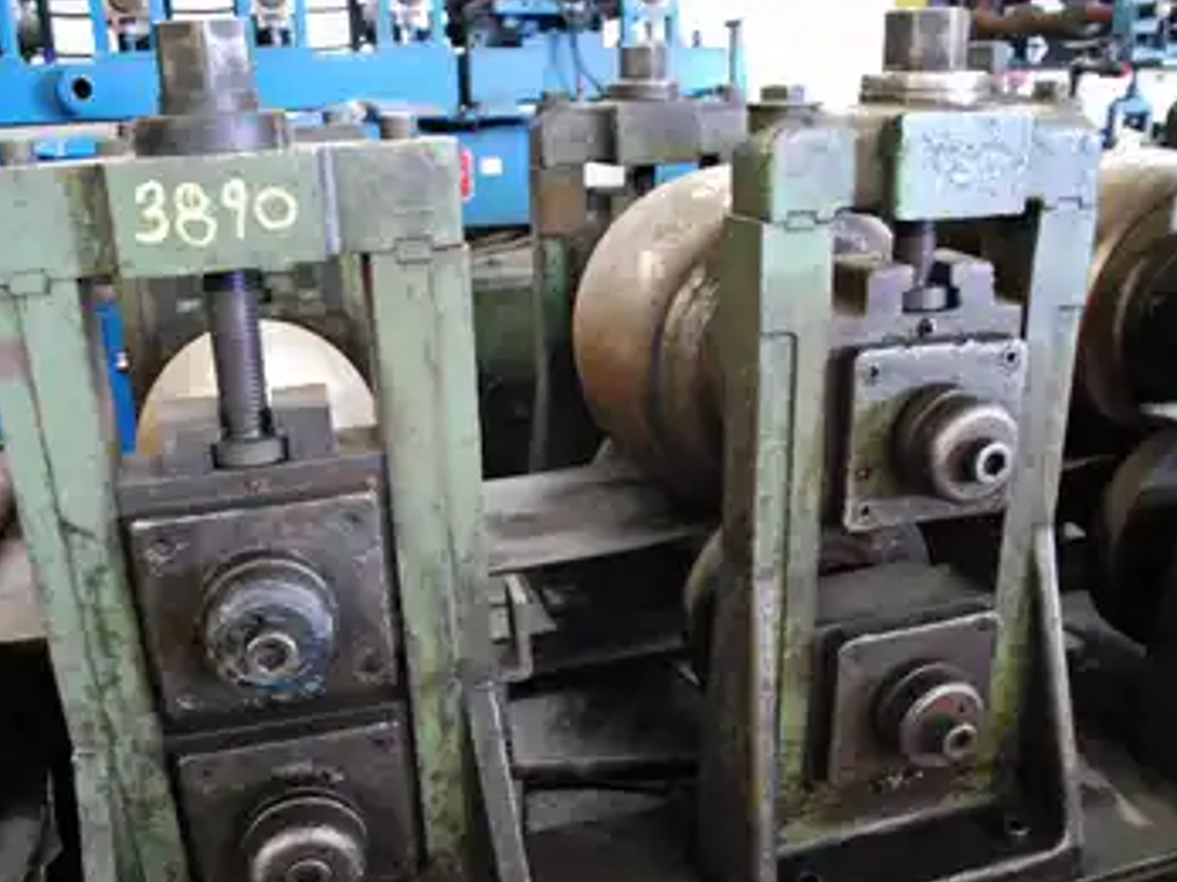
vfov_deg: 46.8
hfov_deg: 59.9
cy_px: 448
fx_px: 1020
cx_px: 543
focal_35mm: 30
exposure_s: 1/15
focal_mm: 18
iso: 1600
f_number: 3.5
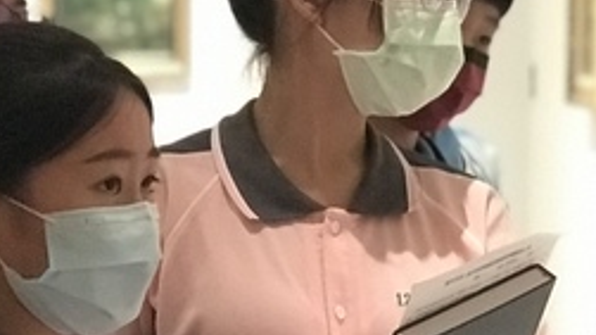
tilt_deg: -5.4
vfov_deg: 7.0
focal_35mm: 173
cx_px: 306
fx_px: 2733
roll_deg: +0.4
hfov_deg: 12.4
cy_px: 289
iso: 1250
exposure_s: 1/60
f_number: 2.8
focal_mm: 6.6
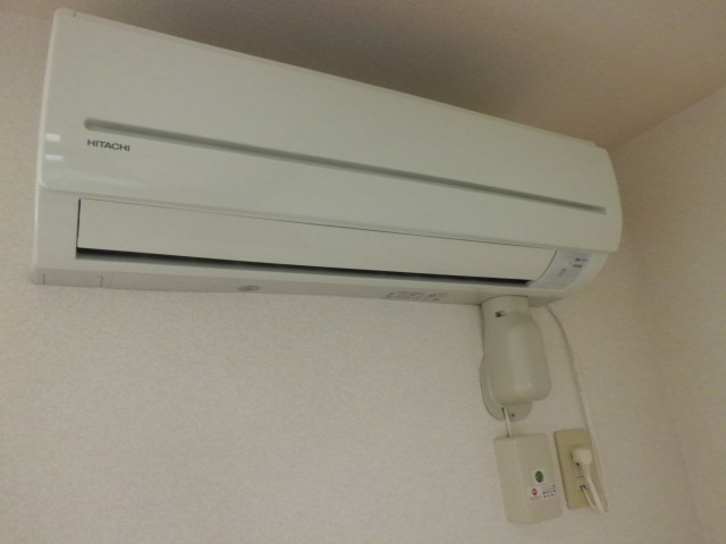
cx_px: 363
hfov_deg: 67.3
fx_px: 545
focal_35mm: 26
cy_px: 272
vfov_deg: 53.1
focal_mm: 4.7
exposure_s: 1/80
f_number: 2.8
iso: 200
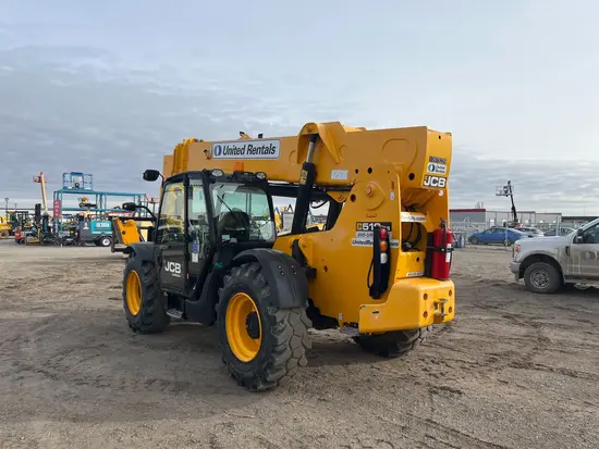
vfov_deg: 53.1
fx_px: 450
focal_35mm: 26
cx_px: 300
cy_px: 224
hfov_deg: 67.3
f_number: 1.6
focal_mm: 5.1
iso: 50
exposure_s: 1/2967
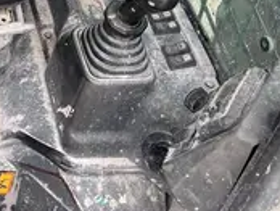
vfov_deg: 16.4
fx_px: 664
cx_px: -53
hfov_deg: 22.1
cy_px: -110
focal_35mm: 82
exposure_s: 1/218
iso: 40
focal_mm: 5.1
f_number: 1.6
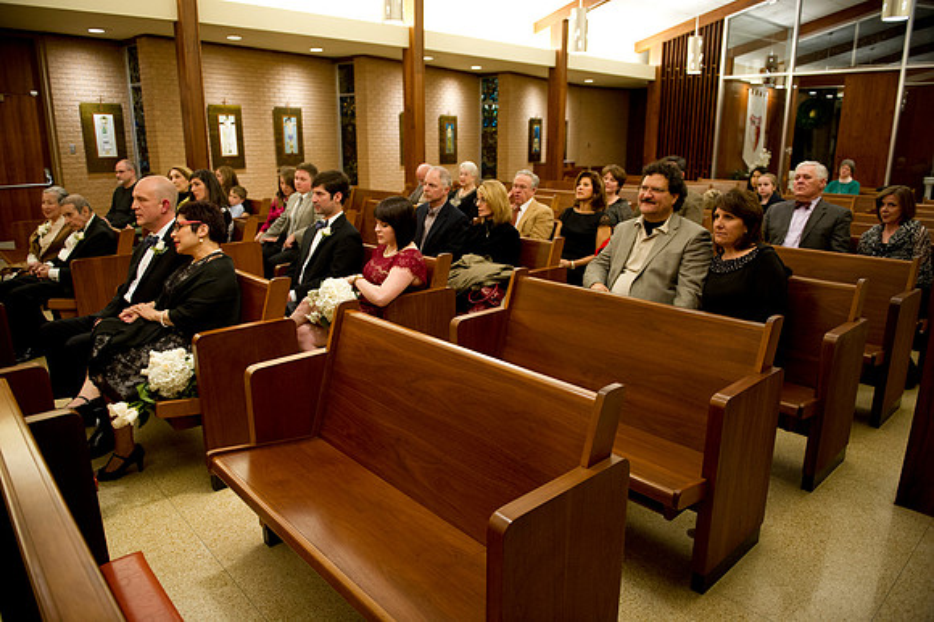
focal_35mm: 24
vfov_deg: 53.1
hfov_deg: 73.8
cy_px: 311
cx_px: 467
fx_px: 622
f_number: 2.8
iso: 1600
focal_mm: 24
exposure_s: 1/125
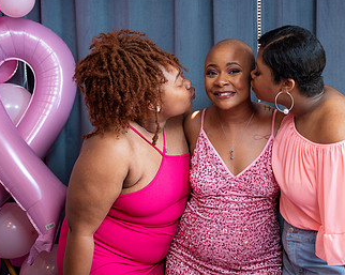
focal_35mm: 71
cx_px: 220
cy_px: 89
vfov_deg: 21.4
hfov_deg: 26.7
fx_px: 724
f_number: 4.5
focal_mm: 42
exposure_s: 1/200
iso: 1600
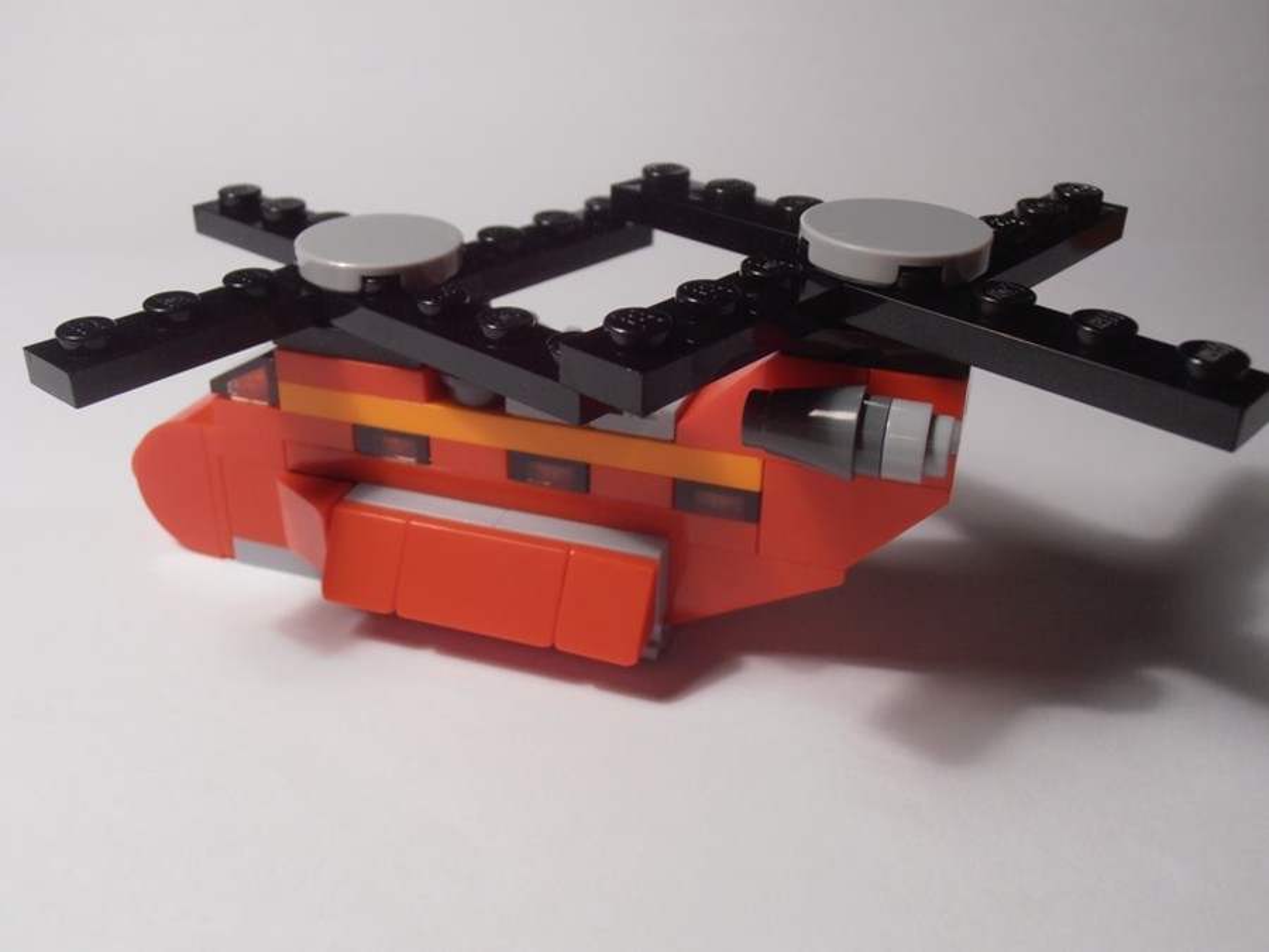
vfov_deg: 38.7
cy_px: 476
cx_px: 634
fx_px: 1356
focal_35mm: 37
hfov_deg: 50.1
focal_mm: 6.61
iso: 125
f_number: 3.9
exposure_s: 1/40
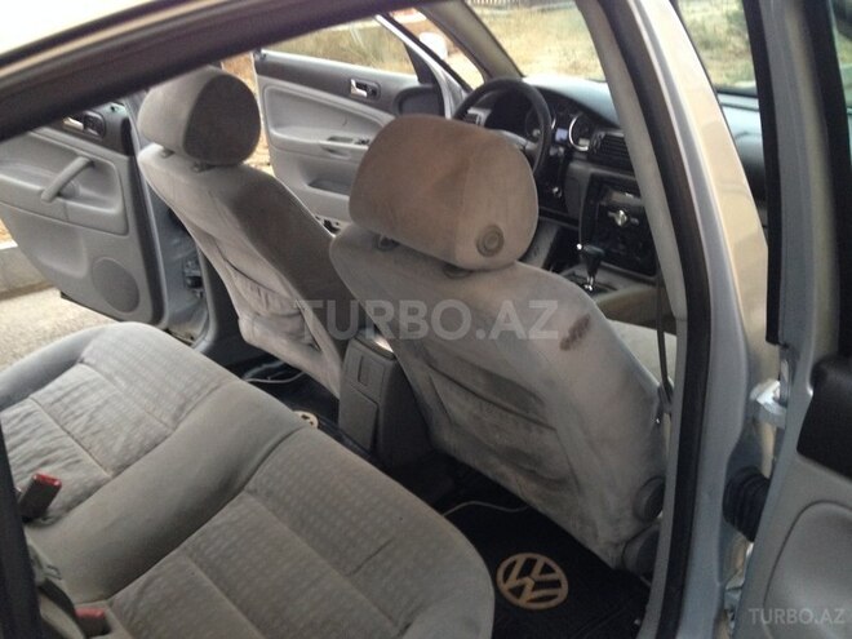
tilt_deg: -25.7
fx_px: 812
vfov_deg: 42.9
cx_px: 426
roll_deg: +1.1
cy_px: 320
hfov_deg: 55.4
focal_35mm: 33
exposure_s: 1/20
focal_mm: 4.12
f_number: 2.4
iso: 200
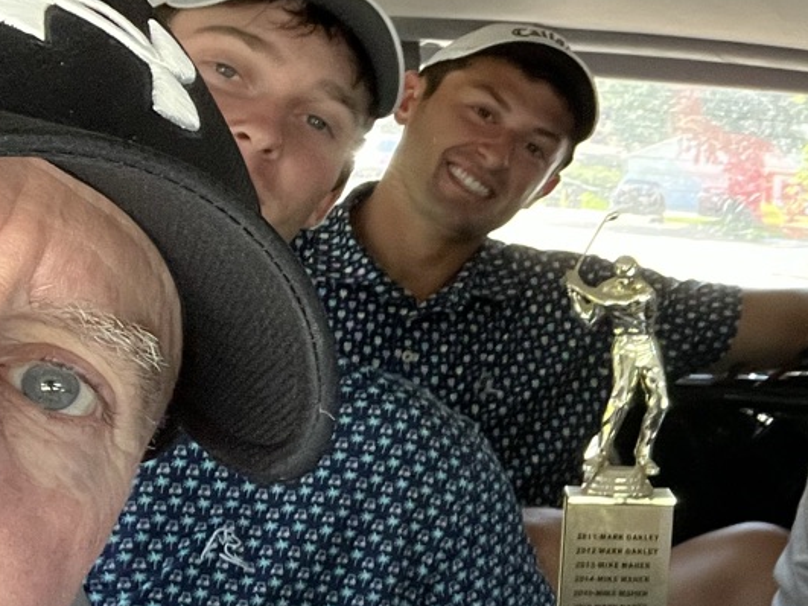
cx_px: 1109
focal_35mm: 78
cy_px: 317
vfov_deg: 18.9
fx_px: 1820
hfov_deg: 22.0
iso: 125
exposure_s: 1/60
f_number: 2.2
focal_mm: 2.71
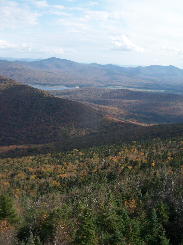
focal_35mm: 38
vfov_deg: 49.0
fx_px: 268
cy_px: 122
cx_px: 92
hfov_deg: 37.7
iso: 80
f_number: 2.8
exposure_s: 1/800
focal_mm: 6.3
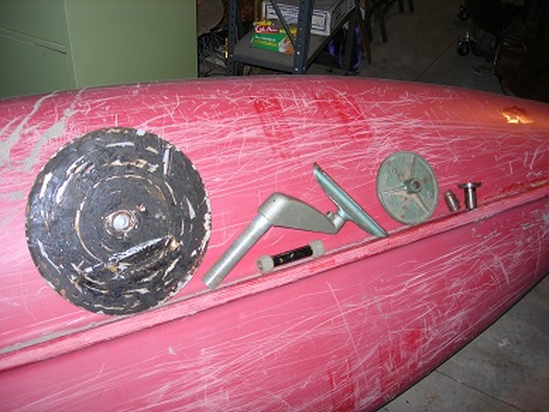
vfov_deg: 37.7
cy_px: 206
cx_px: 274
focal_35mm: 38
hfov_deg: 49.0
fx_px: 603
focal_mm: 7.8
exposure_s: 1/60.1
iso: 64
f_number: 2.8
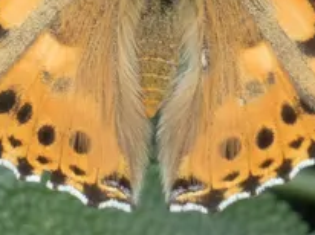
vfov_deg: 1.1
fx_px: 12843
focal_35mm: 1413
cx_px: 167
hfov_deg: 1.4
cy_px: -14
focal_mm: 81.4
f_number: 5.6
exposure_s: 1/125
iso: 80
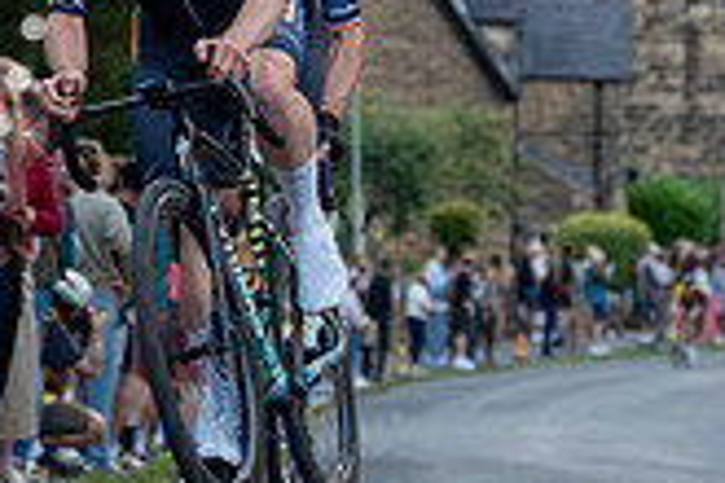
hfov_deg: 6.5
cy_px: -280
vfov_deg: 4.3
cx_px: 149
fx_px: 6404
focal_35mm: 318
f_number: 3.5
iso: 1600
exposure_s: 1/800
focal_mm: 79
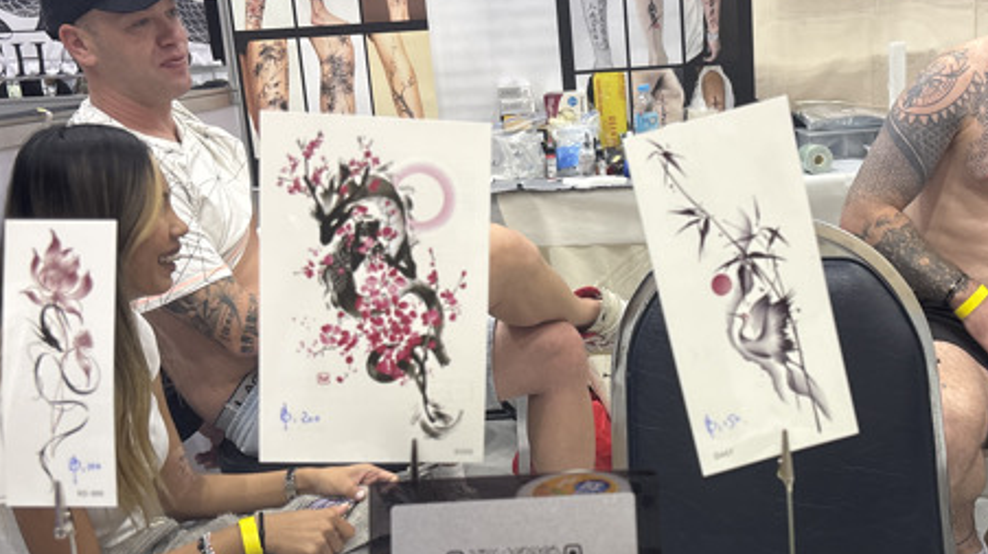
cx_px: 644
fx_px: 1152
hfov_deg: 45.8
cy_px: 349
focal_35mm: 44
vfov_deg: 27.0
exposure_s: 1/120
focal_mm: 5.96
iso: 125
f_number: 1.6
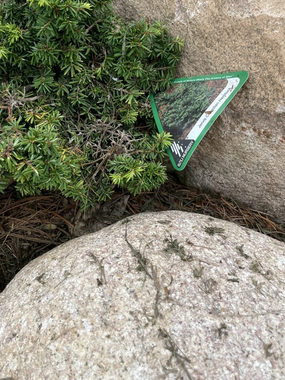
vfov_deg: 49.2
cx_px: 109
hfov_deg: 38.4
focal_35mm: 37
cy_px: 123
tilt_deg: -48.4
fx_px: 406
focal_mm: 4.2
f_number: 1.6
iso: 32
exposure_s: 1/836
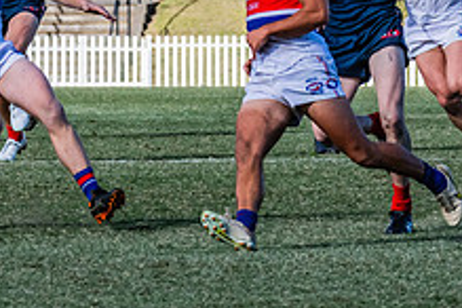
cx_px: 156
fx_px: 8713
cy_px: -28
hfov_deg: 3.0
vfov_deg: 2.0
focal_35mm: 679
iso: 800
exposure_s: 1/1600
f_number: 10
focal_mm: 220
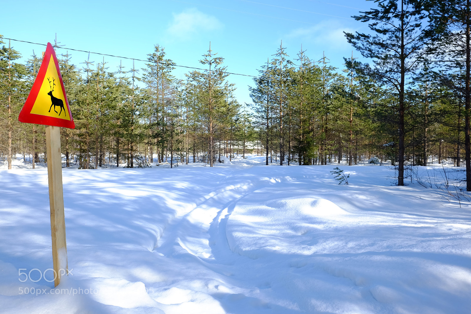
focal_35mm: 24
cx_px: 236
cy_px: 157
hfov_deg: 73.8
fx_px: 314
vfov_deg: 53.1
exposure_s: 1/56
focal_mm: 16
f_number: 8
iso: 200
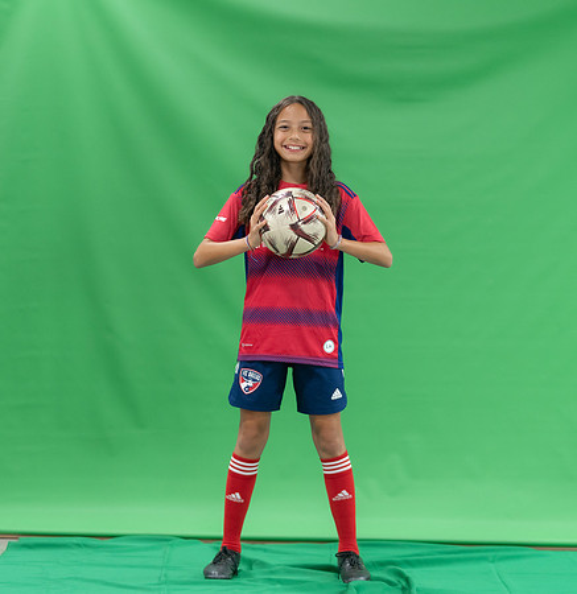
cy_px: 283
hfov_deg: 17.7
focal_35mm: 97
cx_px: 302
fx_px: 1850
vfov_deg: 18.2
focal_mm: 70
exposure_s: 1/250
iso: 1000
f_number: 2.8
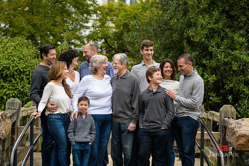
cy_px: 83
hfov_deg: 18.3
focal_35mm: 112
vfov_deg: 12.2
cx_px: 124
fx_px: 775
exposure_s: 1/400
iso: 1000
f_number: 5.6
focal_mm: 112
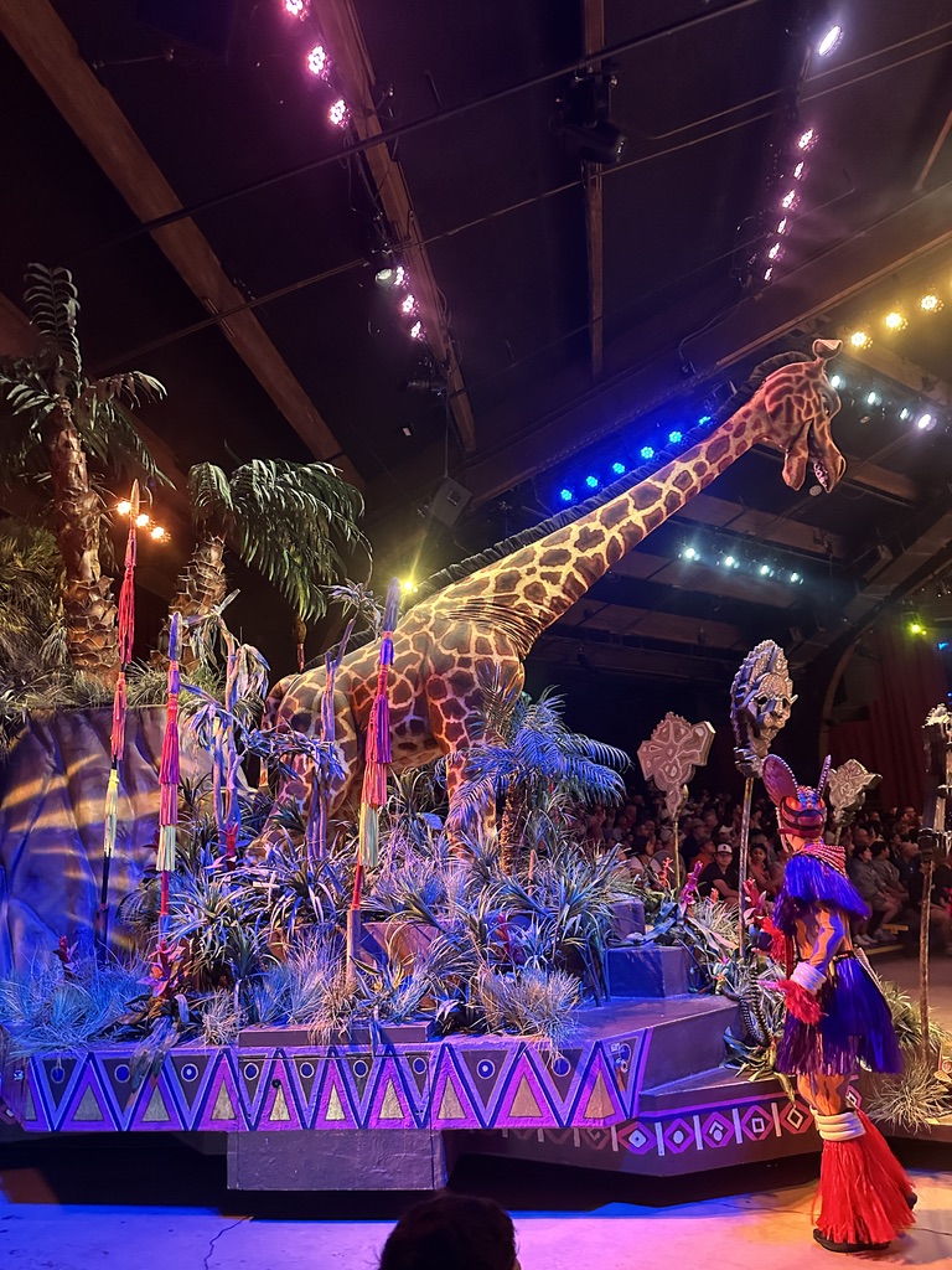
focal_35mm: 24
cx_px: 476
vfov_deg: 71.6
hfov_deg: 56.8
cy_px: 635
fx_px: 880
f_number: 1.78
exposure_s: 1/40
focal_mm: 6.86
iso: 1000
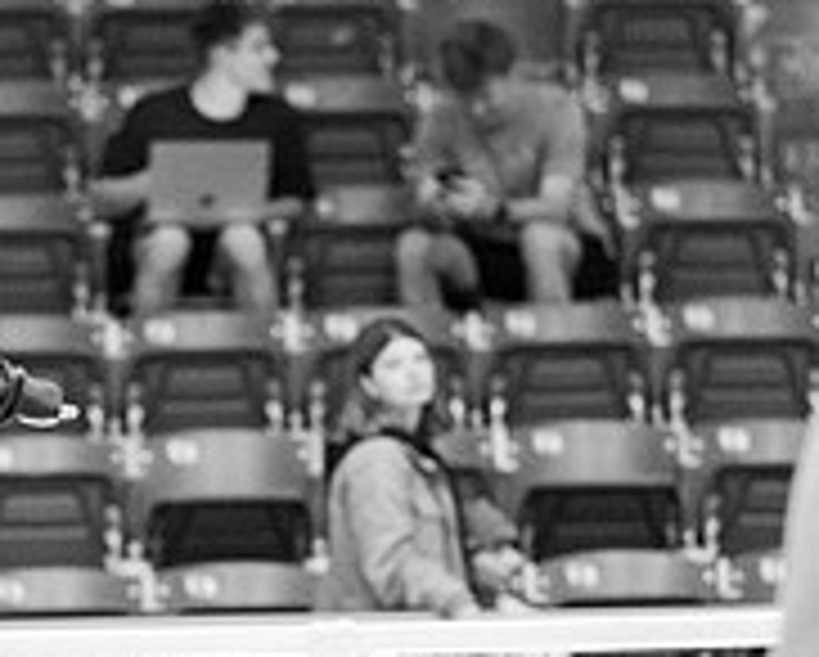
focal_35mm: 403
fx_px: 9779
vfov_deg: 3.8
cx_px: 184
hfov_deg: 4.8
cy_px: 587
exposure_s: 1/500
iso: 5000
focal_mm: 135
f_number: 2.8
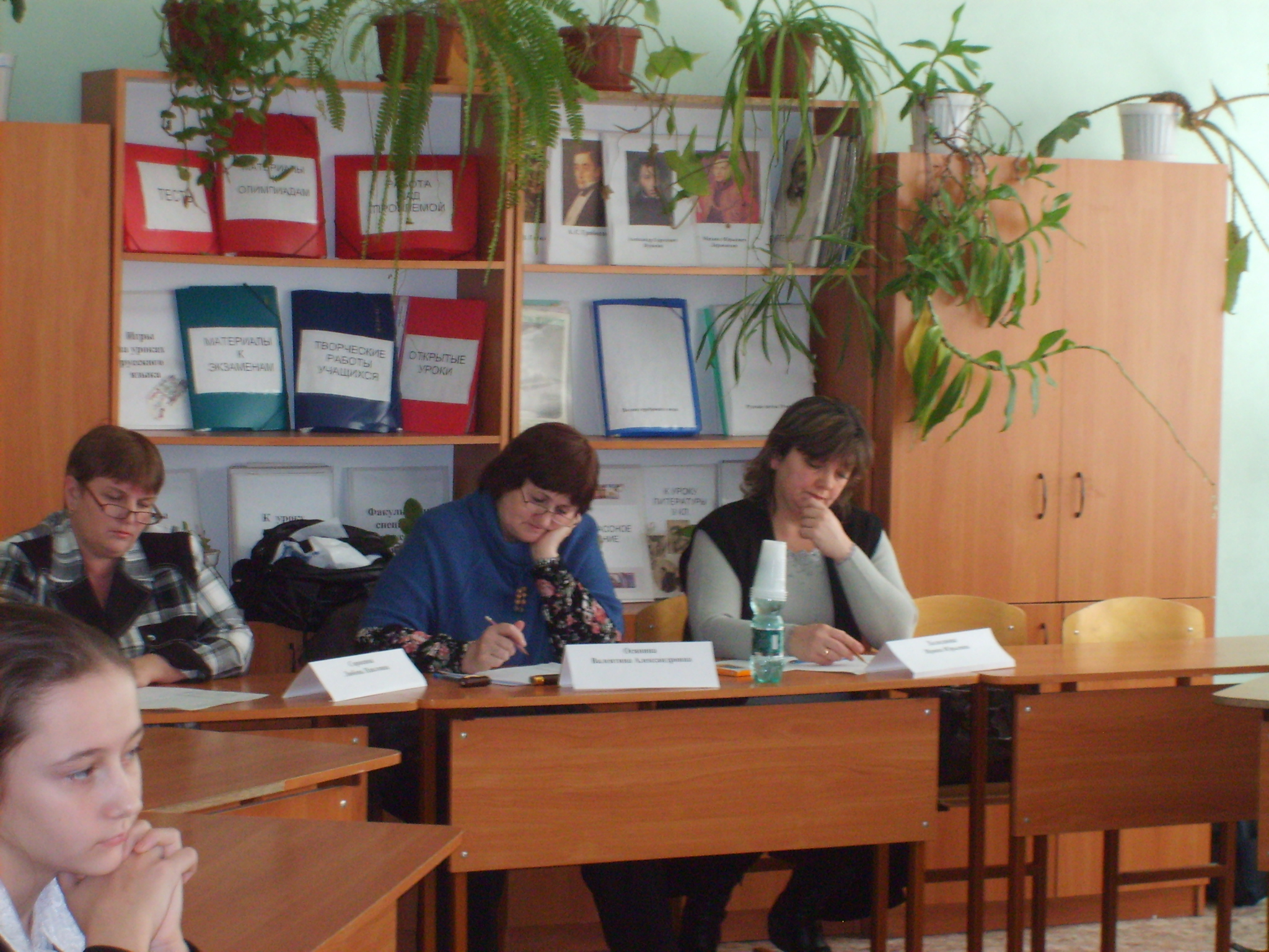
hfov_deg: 21.3
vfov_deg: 16.1
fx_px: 3373
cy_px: 476
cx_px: 634
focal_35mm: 92
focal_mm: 15.5
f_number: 4.6
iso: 240
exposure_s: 1/60
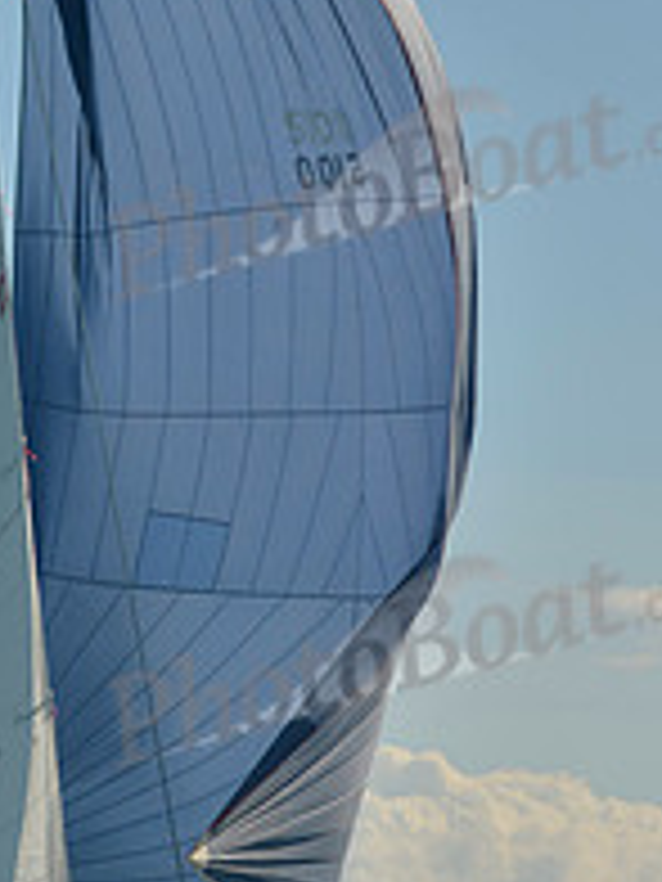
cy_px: 482
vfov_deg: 9.9
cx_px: -124
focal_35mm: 199
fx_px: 5074
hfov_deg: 7.4
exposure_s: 1/800
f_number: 7.1
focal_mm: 70
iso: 200
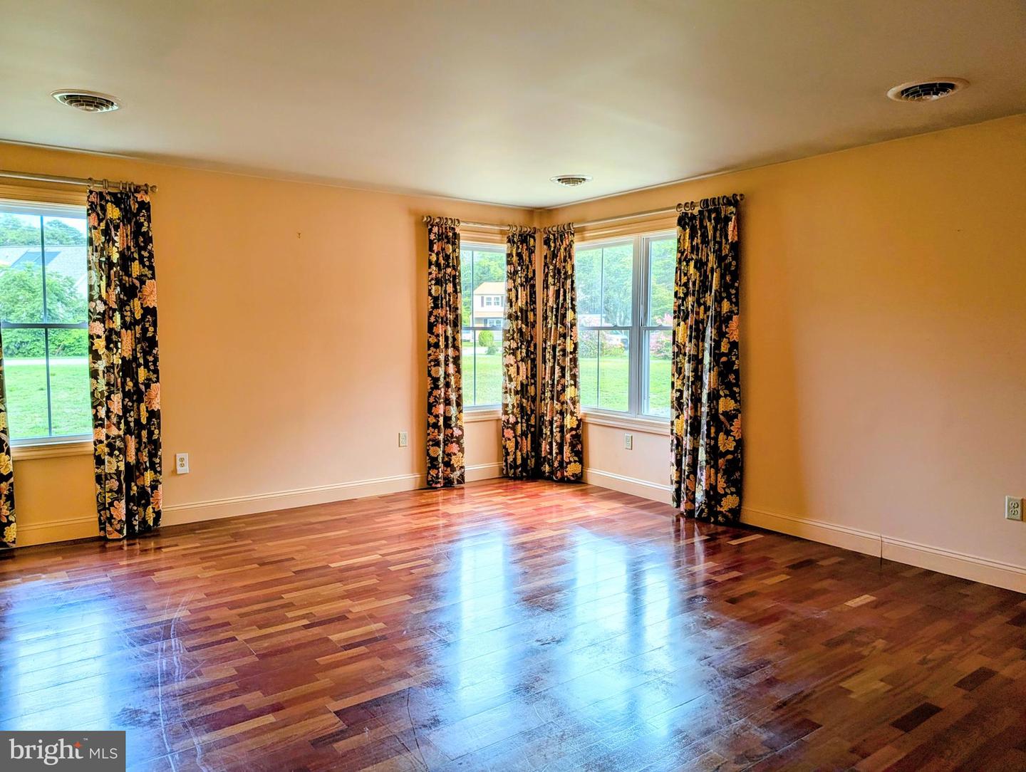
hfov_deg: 71.5
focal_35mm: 24
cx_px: 513
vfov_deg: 56.9
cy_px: 386
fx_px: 712
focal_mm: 6.9
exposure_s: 1/60
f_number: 1.68
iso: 29
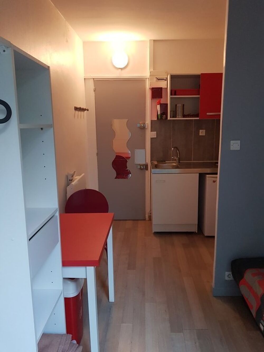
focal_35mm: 26
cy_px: 176
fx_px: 264
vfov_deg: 67.3
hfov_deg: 53.1
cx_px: 132
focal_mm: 4.2
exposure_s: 1/50
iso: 200
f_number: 1.7
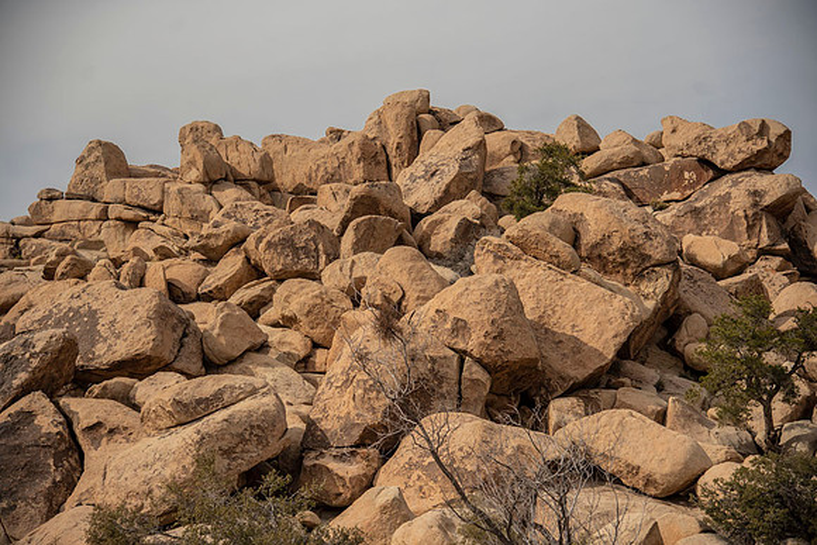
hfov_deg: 30.5
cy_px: 272
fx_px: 1498
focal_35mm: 66
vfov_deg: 20.6
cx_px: 408
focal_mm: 66
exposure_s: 1/1250
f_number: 4
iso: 100
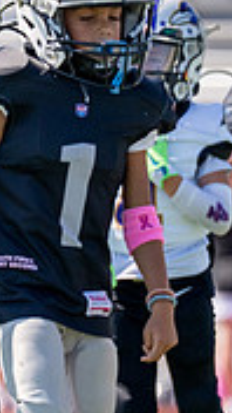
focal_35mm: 862
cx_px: -294
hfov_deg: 1.4
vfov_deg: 2.5
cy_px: 197
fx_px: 9427
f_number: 2.8
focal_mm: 200
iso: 200
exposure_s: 1/4000
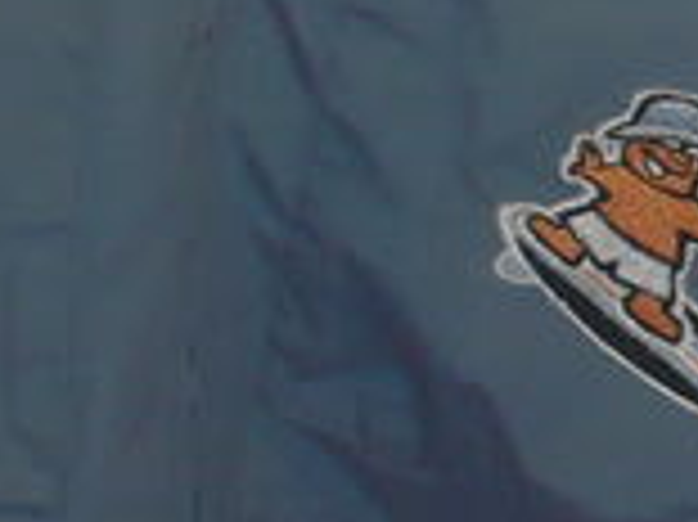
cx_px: 554
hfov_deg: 8.7
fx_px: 4554
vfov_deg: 6.3
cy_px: -594
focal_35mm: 226
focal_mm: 5.8
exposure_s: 1/30
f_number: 2.8
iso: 100
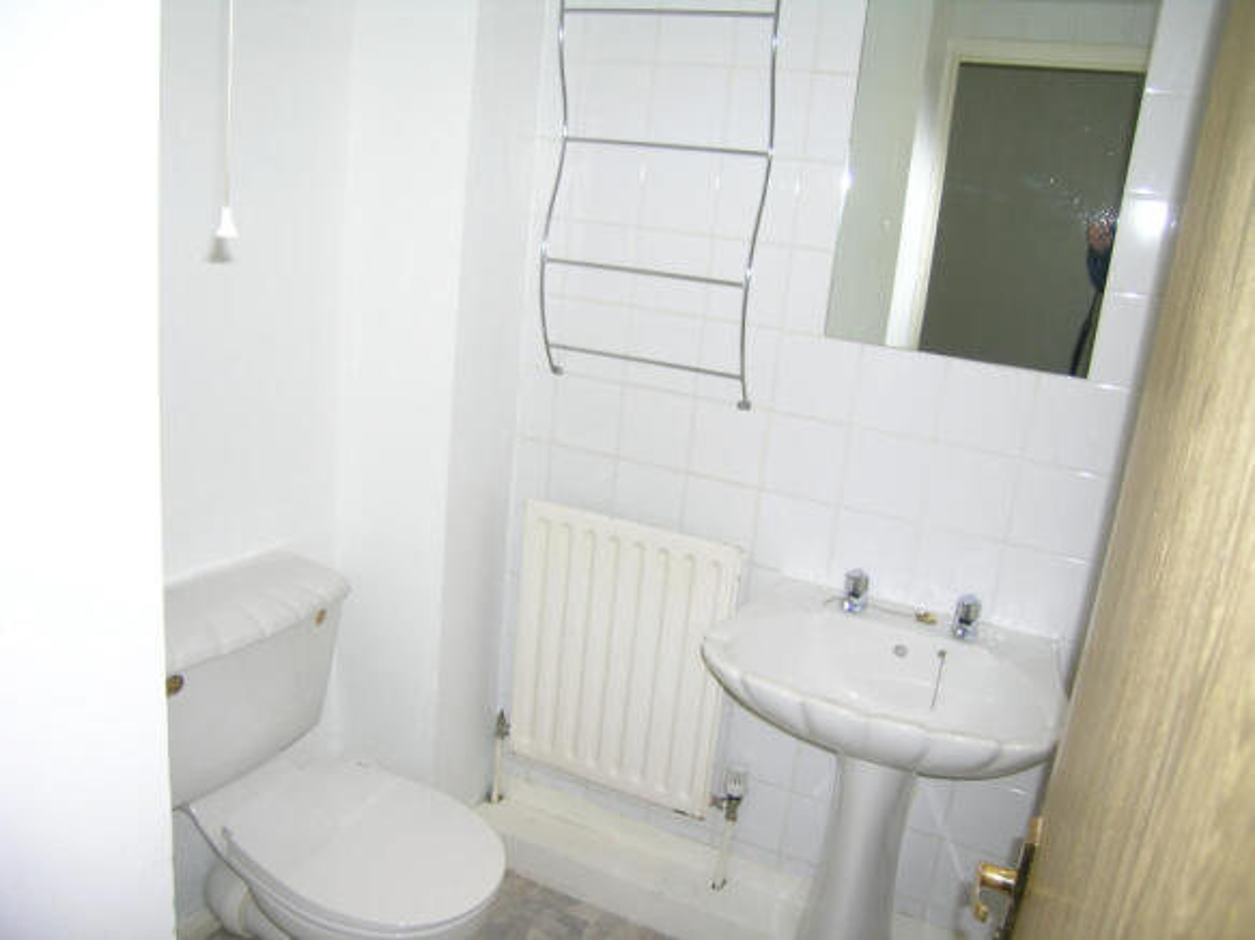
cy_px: 470
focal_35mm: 28
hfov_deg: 63.5
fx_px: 1015
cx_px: 628
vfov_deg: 49.7
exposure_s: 1/60.1
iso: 50
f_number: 2.8
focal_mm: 5.8
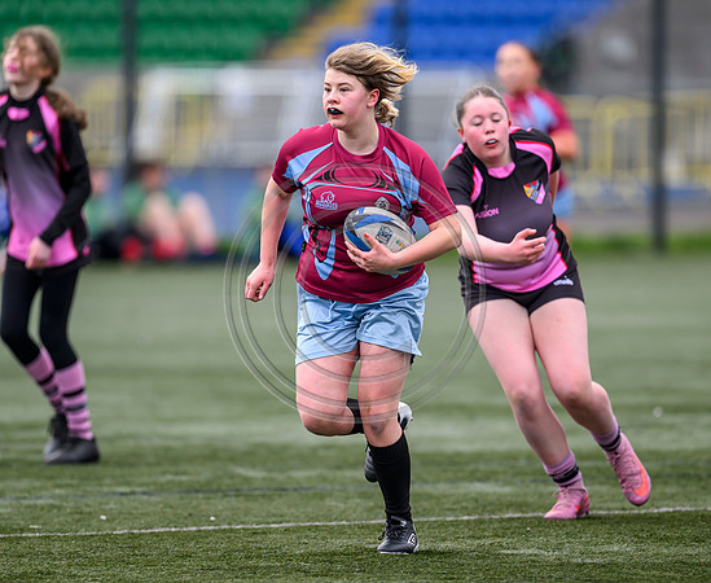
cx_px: 437
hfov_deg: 4.2
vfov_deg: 3.4
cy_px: 292
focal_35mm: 457
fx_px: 9715
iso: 640
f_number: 3.5
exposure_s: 1/2500
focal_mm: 400
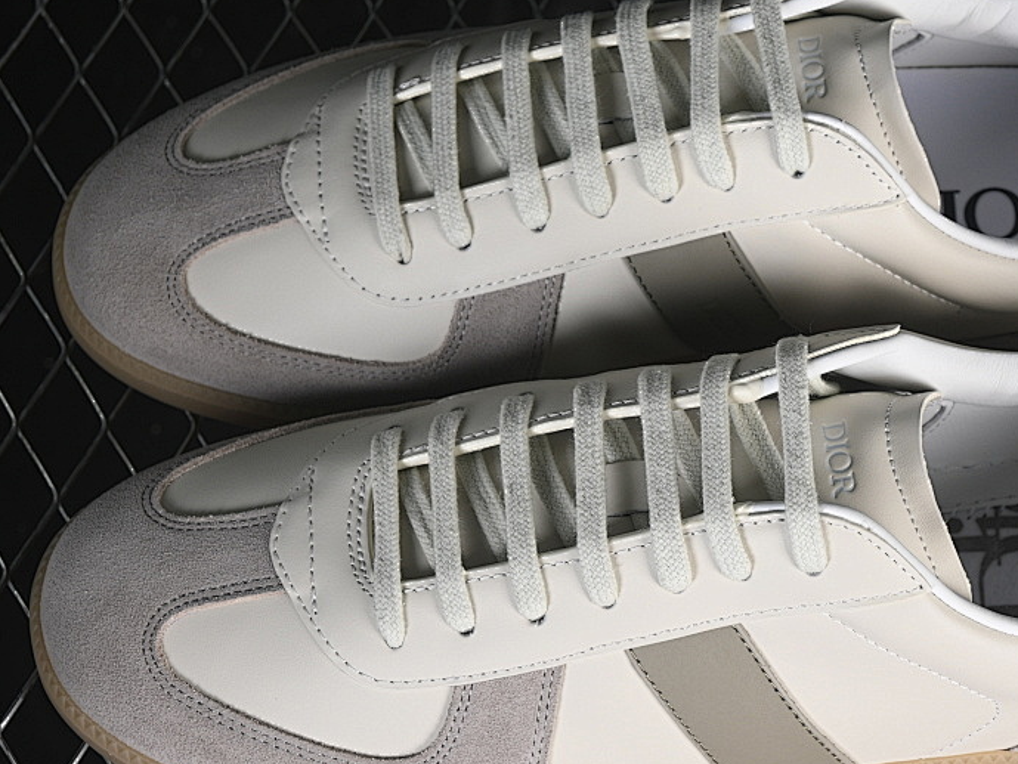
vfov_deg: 13.1
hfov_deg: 17.4
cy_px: 429
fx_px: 3324
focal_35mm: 113
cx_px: 678
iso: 160
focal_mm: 50
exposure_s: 1/80
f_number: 7.1
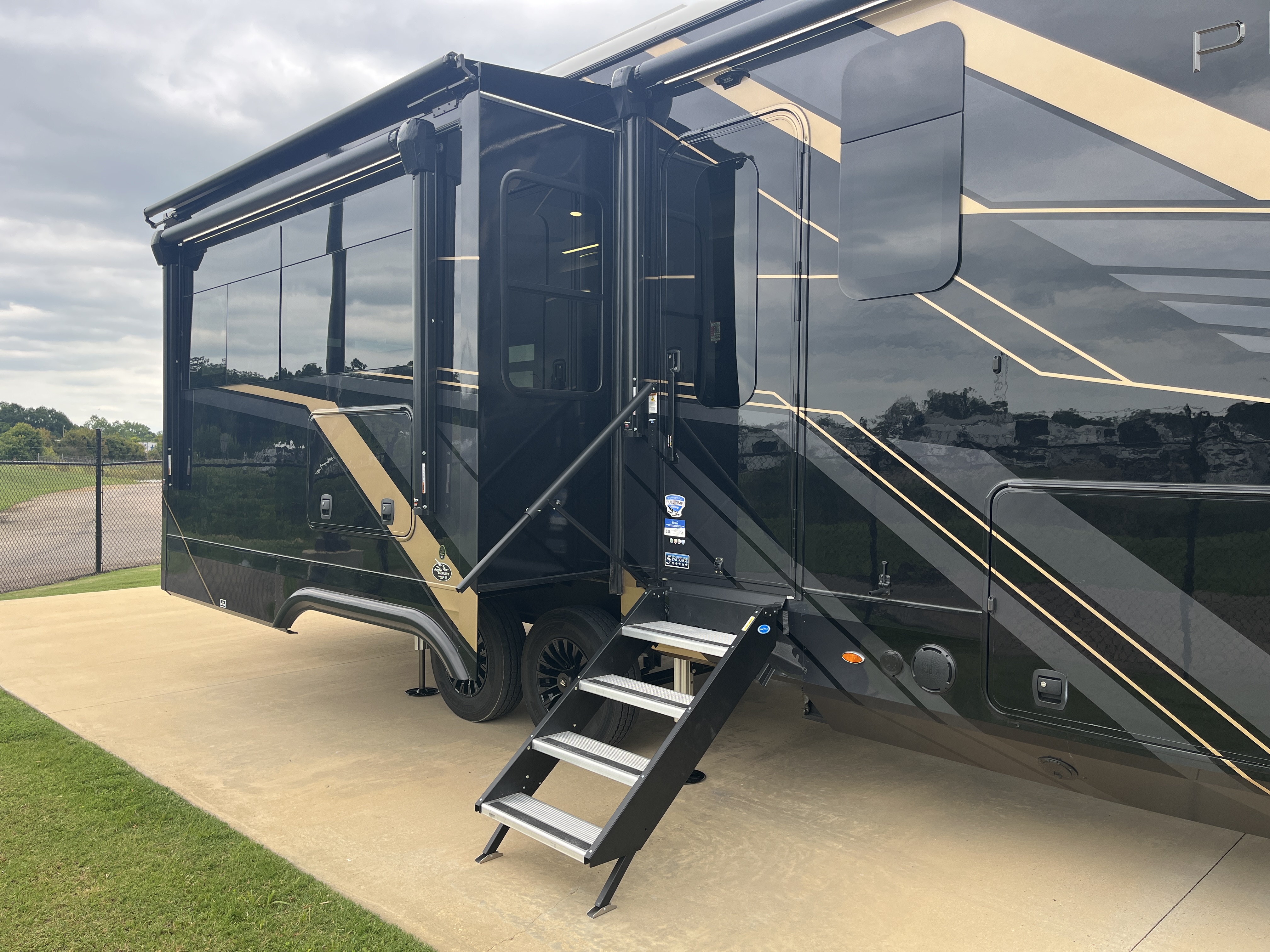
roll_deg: +0.8
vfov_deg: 53.1
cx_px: 635
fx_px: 954
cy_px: 476
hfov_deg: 67.3
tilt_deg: -1.6
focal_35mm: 26
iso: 50
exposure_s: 1/589
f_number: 1.6
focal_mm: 5.1
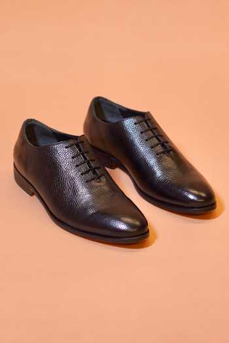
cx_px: 114
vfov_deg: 39.6
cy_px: 172
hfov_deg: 27.0
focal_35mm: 50
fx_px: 477
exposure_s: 1/125
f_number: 2
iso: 500
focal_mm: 50
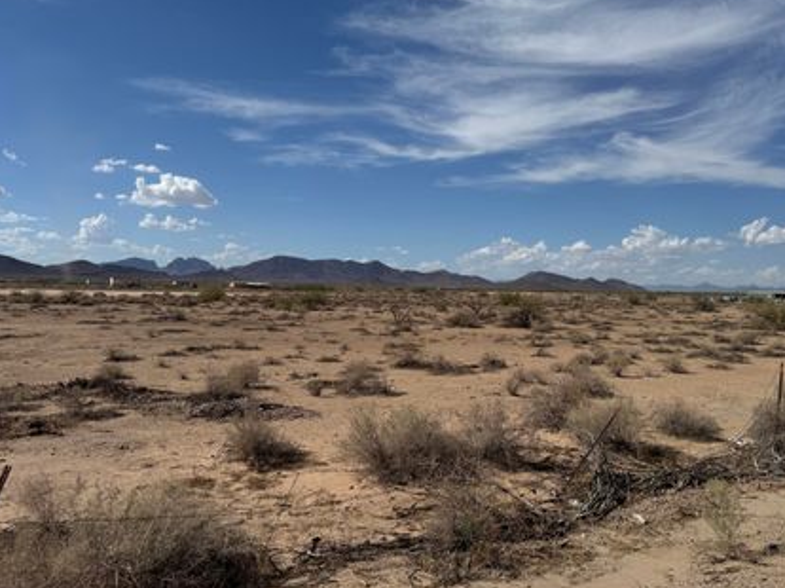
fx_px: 657
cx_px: 429
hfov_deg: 61.6
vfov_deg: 48.2
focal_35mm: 29
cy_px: 282
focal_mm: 6.76
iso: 80
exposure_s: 1/10417
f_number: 1.78
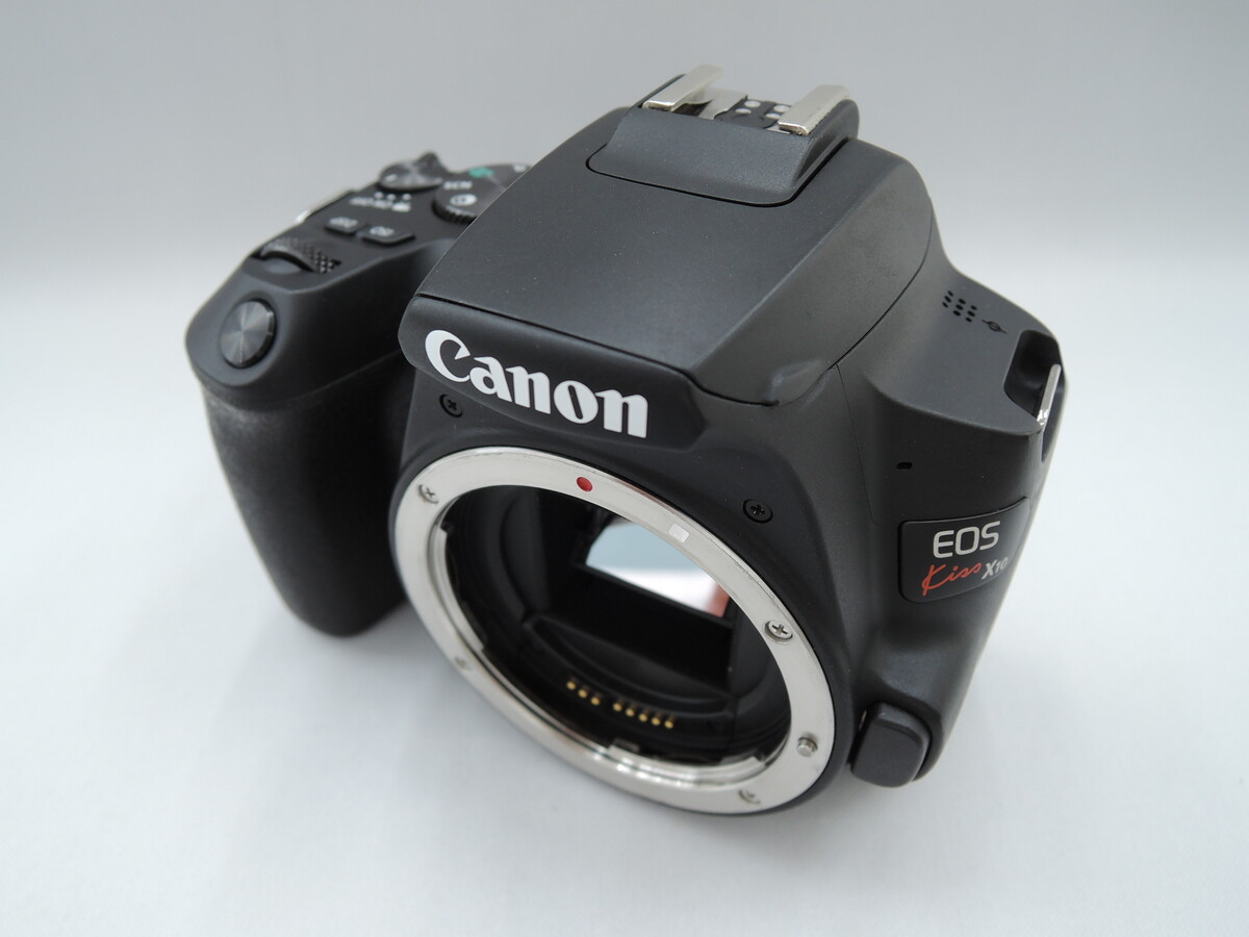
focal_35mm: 24
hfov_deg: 71.6
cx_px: 624
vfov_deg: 56.8
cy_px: 468
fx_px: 866
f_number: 2.8
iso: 100
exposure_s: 1/30
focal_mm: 5.1
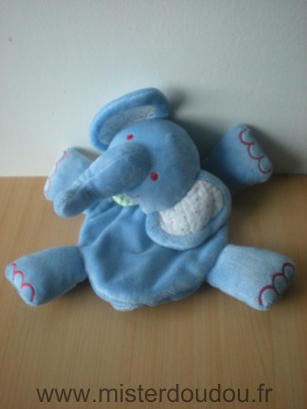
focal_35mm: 38
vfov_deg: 49.0
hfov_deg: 37.7
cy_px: 204
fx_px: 449
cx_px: 154
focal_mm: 6.3
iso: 200
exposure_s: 1/10.5
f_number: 3.1
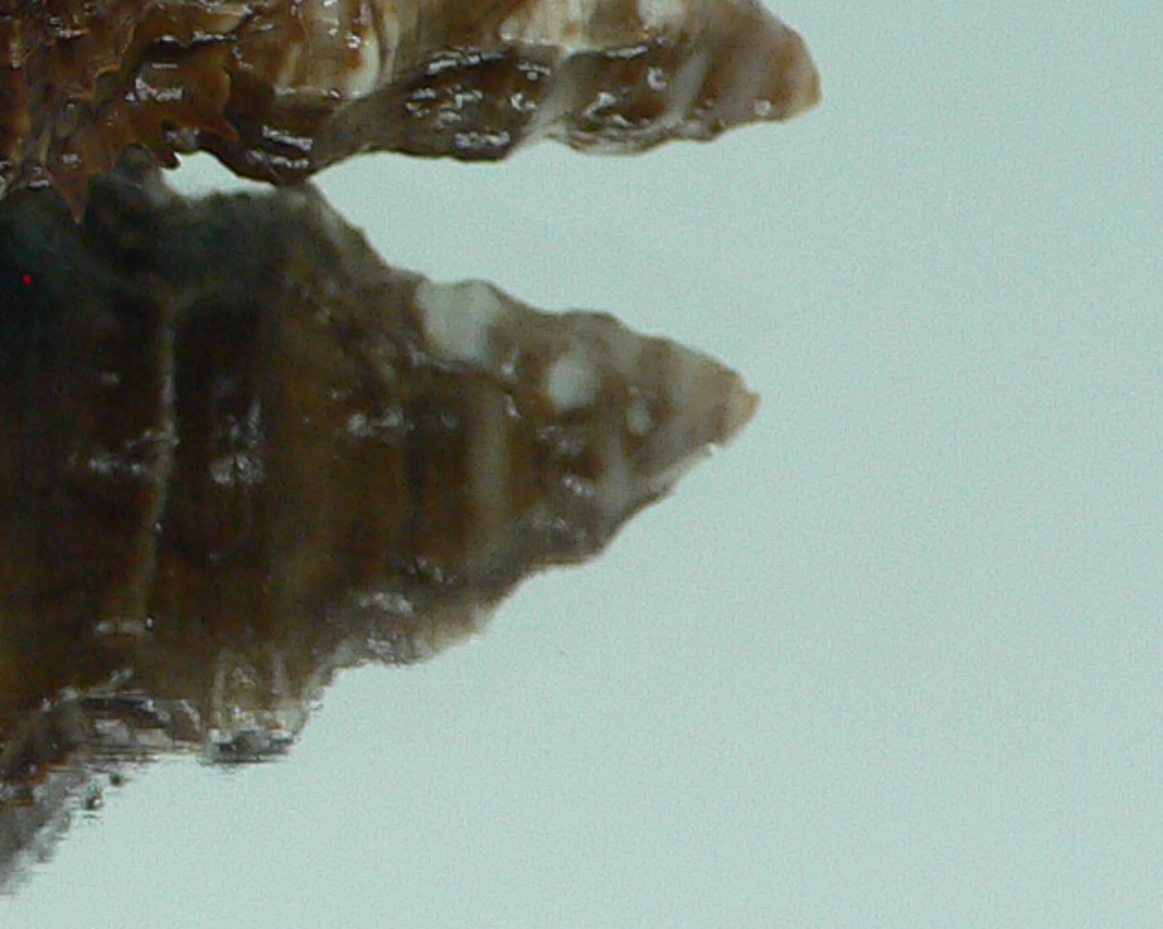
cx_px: -180
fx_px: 3750
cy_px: 6
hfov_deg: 17.0
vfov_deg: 13.9
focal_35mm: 109
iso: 100
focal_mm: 4.6
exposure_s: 1/60
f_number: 2.8
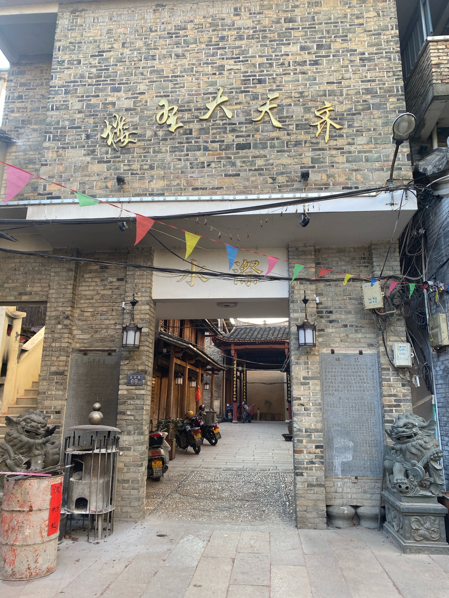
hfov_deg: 53.1
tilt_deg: +14.7
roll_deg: -0.1
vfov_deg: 67.3
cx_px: 224
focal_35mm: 26
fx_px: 450
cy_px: 299
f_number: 1.8
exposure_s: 1/122
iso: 32
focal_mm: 4.25
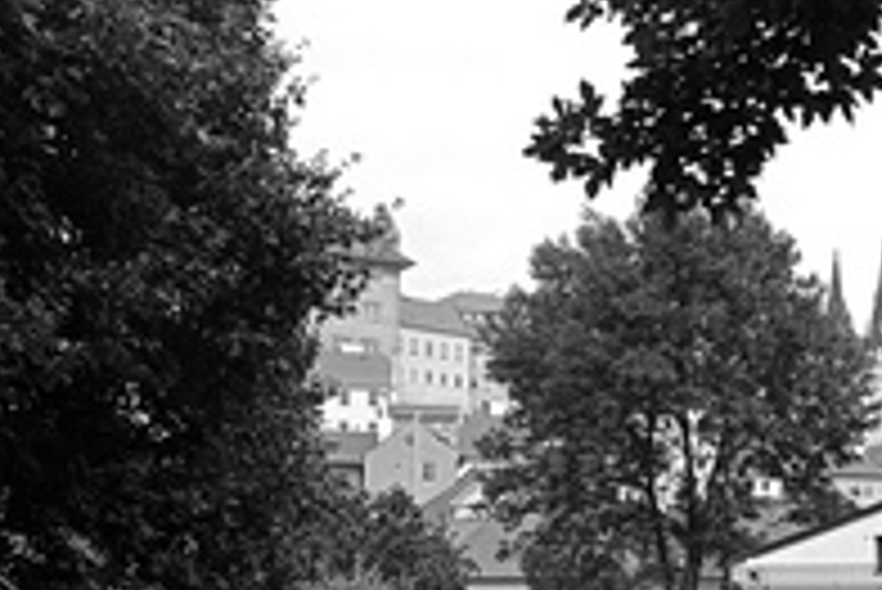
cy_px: 473
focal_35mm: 65
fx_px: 1594
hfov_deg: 30.3
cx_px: 684
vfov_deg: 20.7
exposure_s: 1/513
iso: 52
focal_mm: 5.59
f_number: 1.88
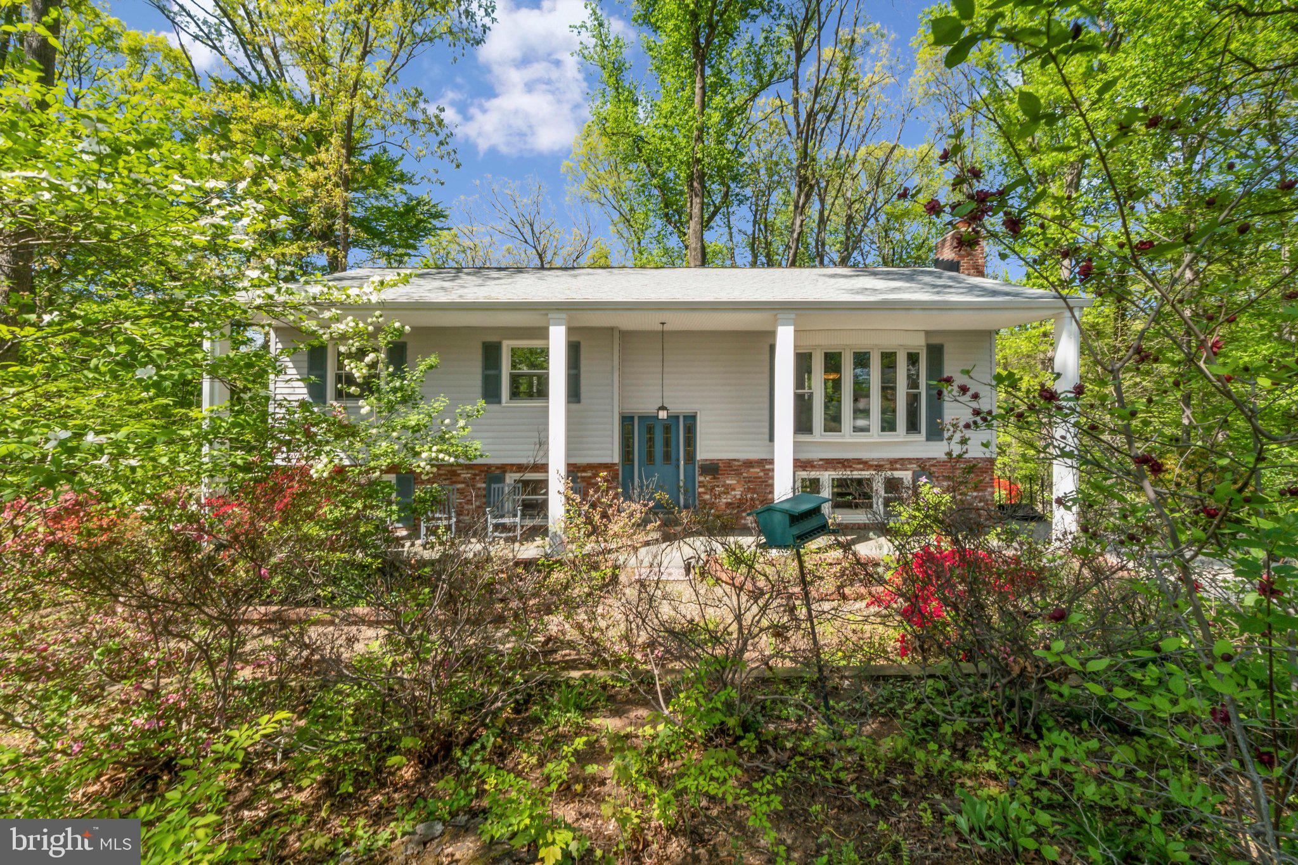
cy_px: 432
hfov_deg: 100.4
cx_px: 649
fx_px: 541
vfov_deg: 77.3
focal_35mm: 15
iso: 200
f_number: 22
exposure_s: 1/30
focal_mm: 10
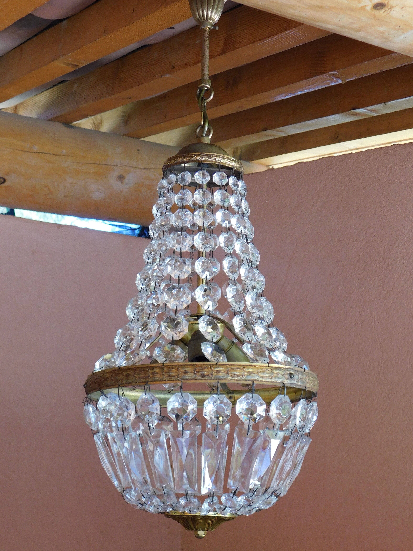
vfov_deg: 32.7
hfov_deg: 24.8
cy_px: 276
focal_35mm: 59
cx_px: 206
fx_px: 939
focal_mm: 10.4
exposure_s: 1/30
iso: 140
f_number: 4
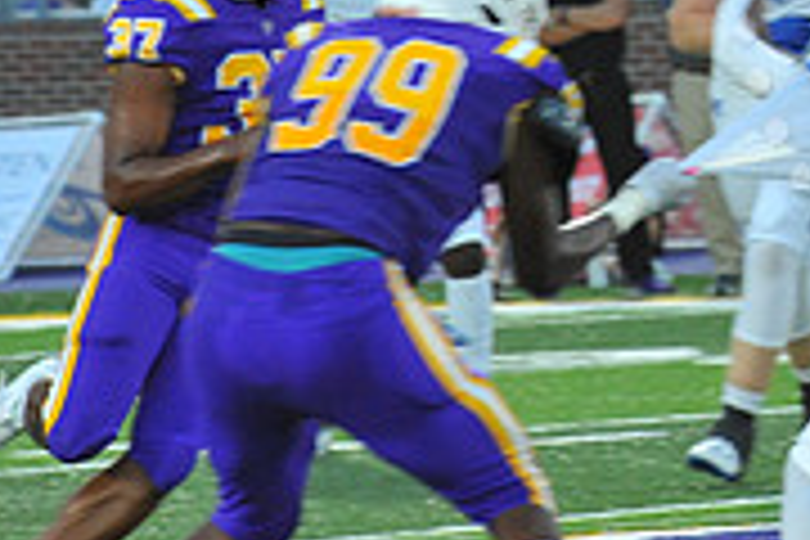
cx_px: 1156
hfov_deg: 3.2
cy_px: -50
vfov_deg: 2.1
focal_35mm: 646
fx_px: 14534
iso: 3200
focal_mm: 200
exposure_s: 1/320
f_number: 7.1
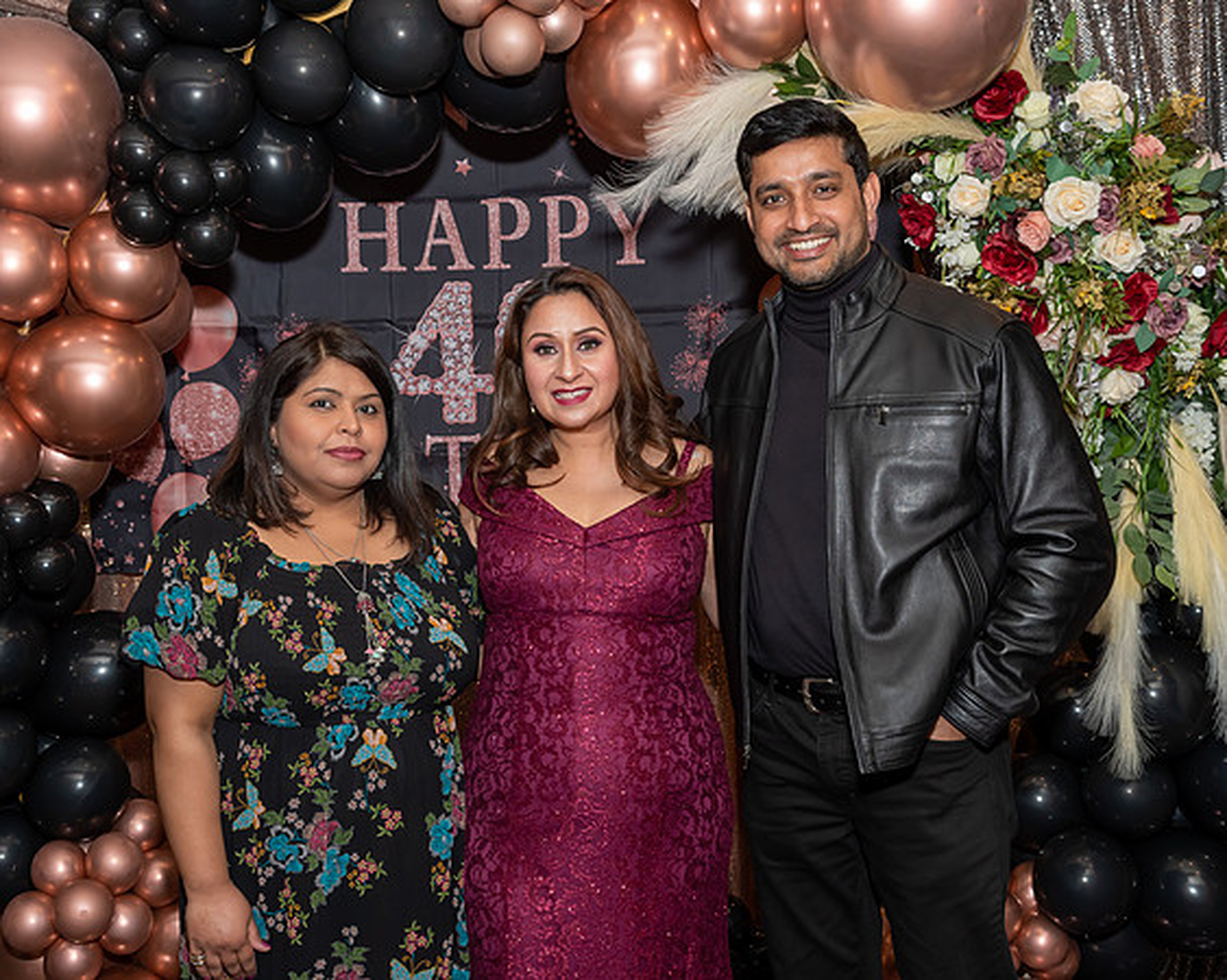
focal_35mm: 45
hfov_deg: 41.0
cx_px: 582
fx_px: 1642
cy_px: 489
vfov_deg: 33.3
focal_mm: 26
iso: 500
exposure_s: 1/250
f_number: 8
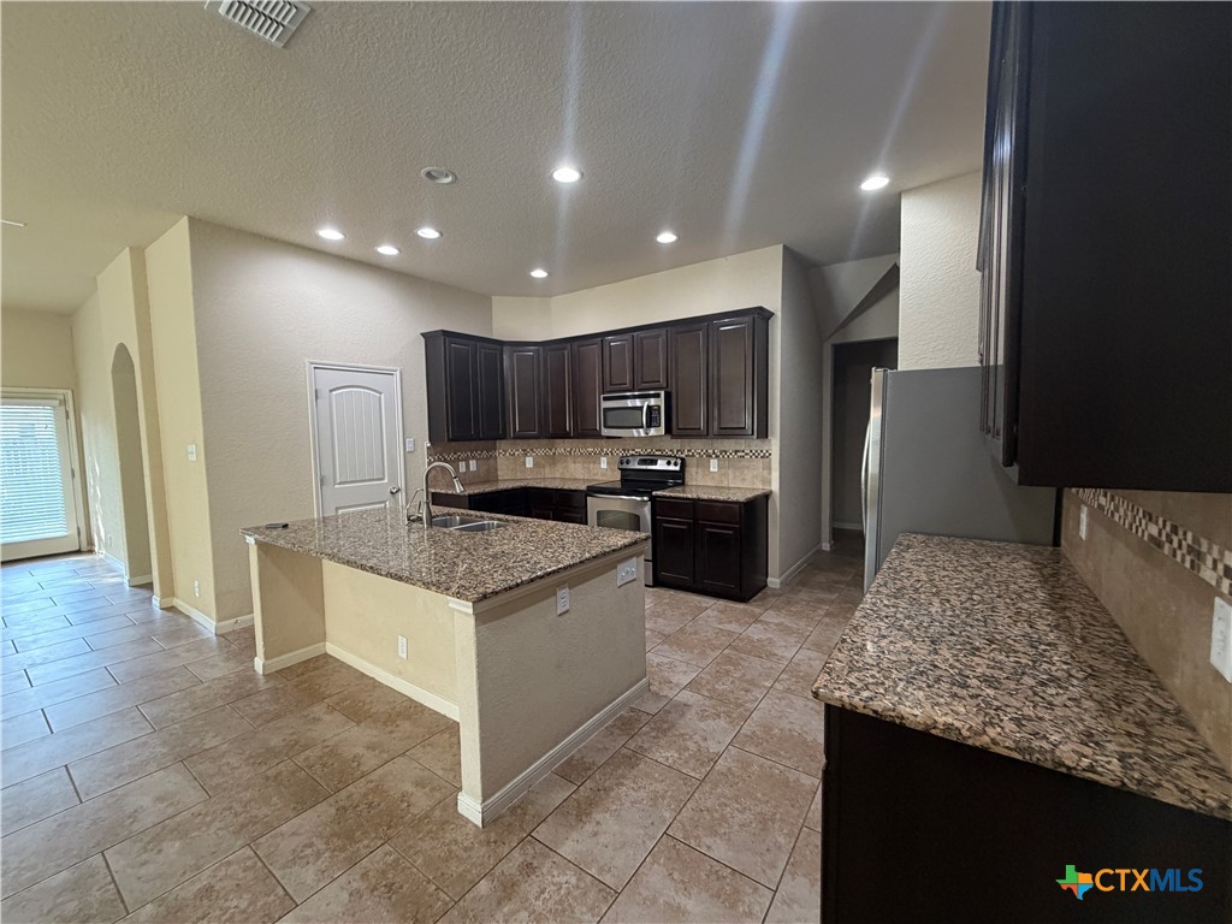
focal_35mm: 14
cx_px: 616
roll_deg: +1.0
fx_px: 498
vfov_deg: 85.7
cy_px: 462
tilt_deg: -2.6
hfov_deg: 102.1
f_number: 2.2
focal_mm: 2.22
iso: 320
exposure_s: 1/60
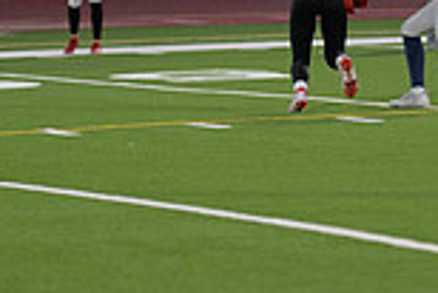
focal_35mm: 458
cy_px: -16
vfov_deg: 3.0
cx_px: 384
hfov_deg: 4.5
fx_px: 5577
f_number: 2.8
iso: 400
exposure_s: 1/200
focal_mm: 122
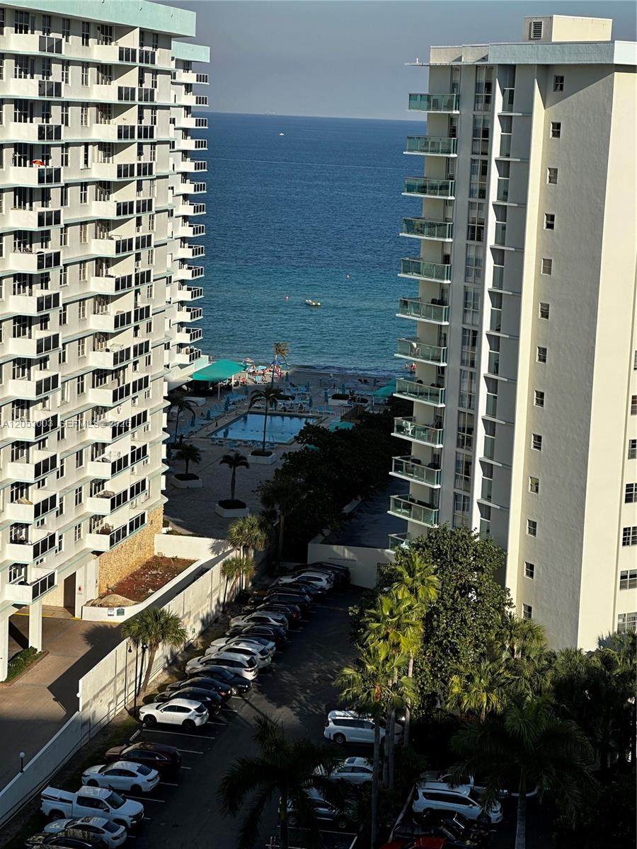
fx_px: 1889
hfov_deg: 19.1
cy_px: 424
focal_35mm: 77
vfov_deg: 25.3
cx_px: 318
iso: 32
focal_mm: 9
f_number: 2.8
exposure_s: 1/1233
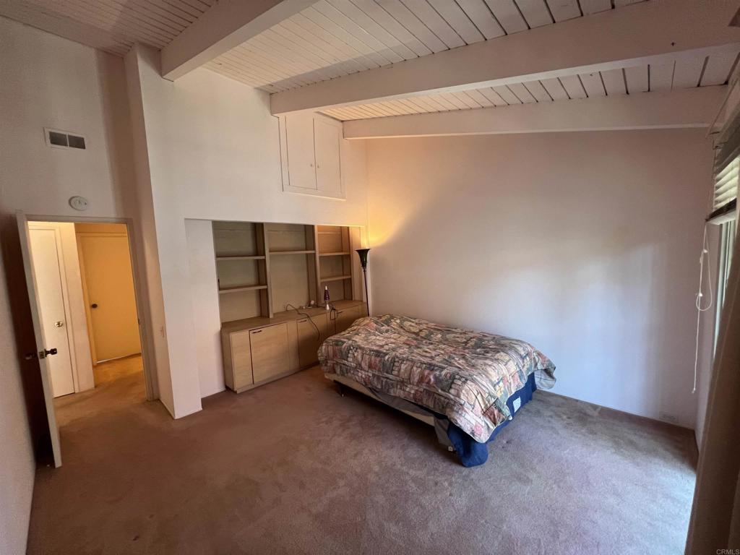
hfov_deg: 106.2
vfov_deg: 89.9
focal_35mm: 13
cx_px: 370
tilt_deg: -6.3
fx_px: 278
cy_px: 278
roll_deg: +0.7
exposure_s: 1/60
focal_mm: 1.57
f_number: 1.8
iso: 200
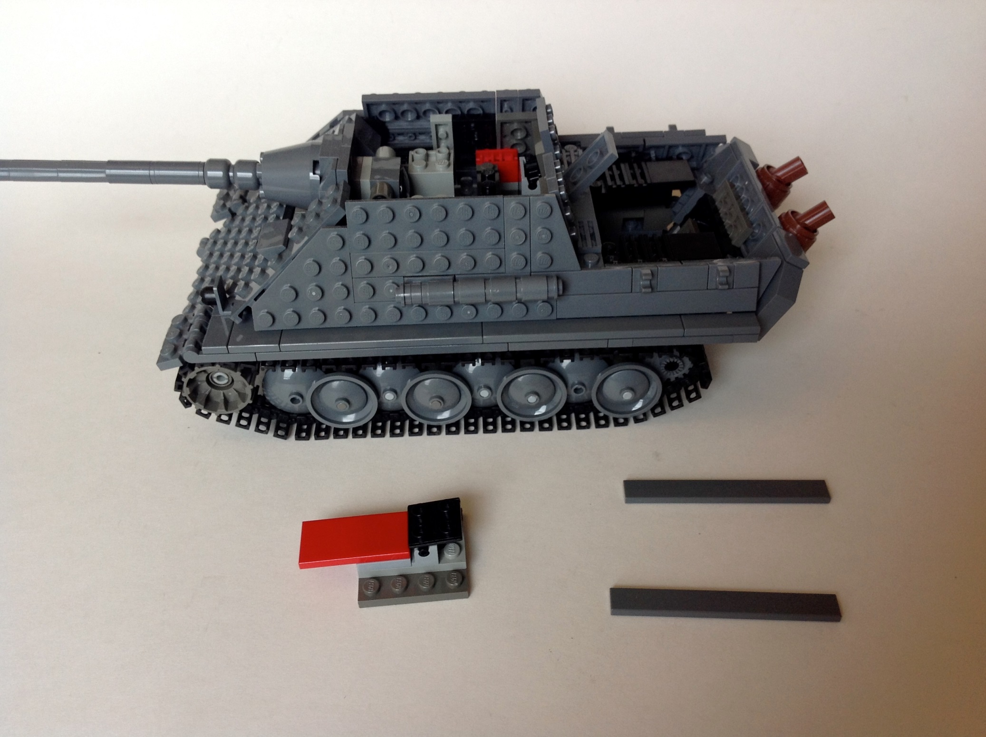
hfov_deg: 52.7
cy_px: 368
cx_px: 493
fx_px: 995
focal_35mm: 35
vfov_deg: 40.6
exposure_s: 1/24
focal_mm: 4.28
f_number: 2.4
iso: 64
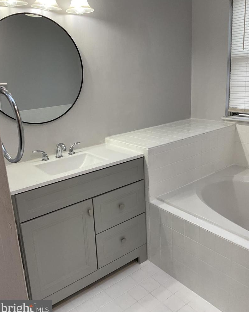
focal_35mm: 31
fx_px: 286
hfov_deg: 47.1
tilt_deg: -13.7
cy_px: 147
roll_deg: +3.8
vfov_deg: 57.1
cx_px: 125
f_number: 1.8
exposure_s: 1/120
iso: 64
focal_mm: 3
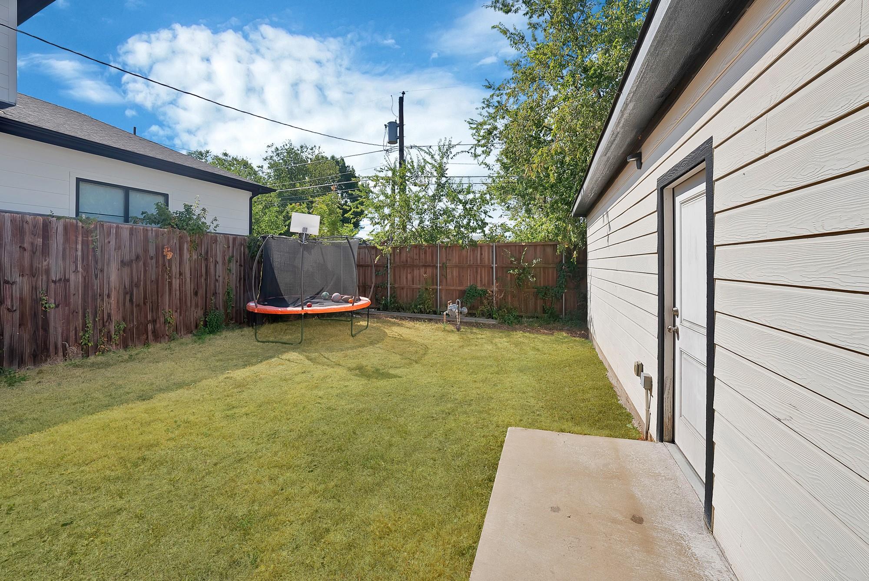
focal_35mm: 12
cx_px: 434
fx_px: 290
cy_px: 290
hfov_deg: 112.6
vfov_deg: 90.1
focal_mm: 12
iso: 640
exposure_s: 1/400
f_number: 9
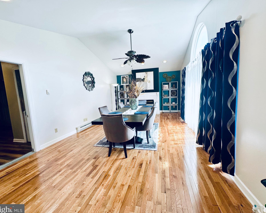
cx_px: 135
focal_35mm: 15
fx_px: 118
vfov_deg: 84.0
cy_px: 106
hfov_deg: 96.8
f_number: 2.2
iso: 80
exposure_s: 1/120
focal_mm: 2.22
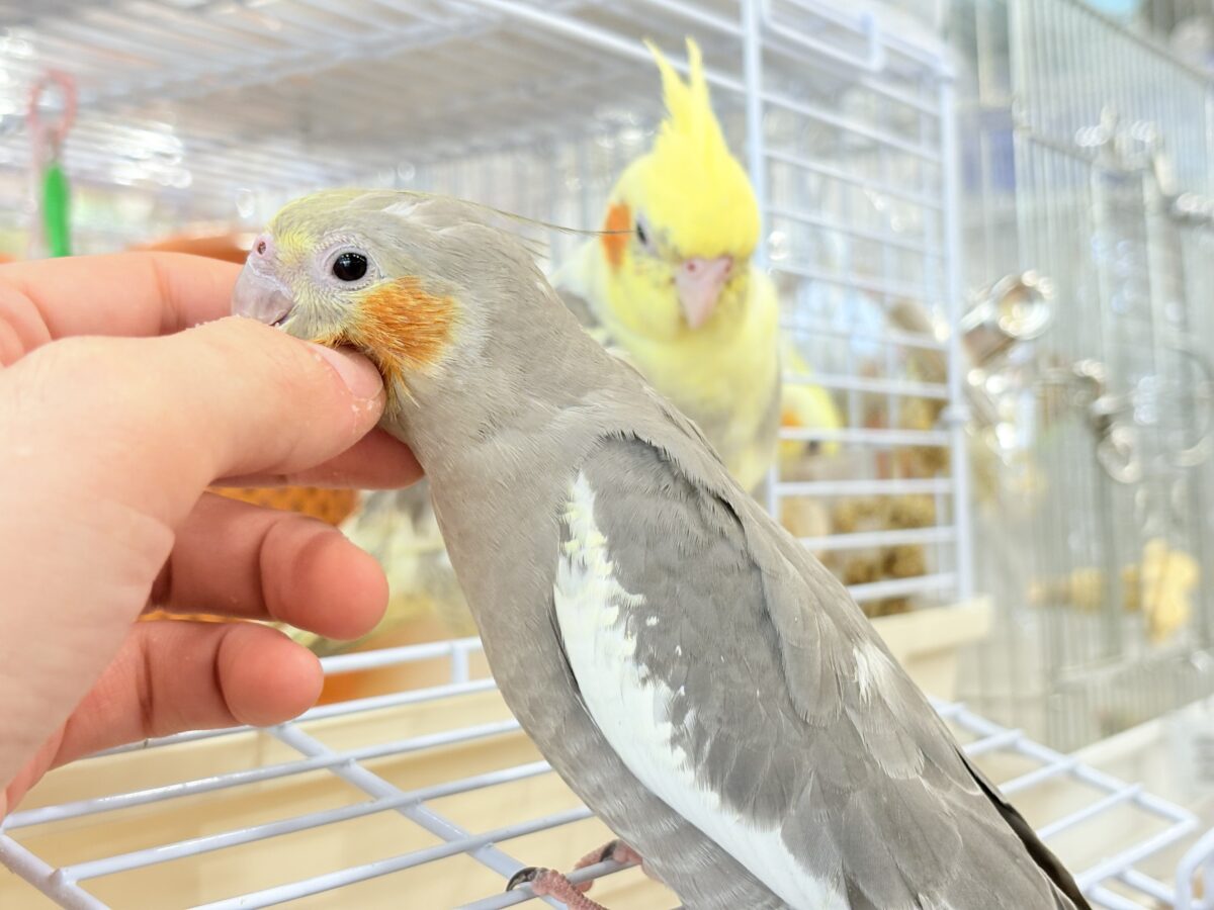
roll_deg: +2.6
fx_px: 1824
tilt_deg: +2.2
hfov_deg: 36.8
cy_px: 455
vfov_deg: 28.0
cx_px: 607
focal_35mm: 52
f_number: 1.6
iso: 64
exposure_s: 1/50
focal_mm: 5.96
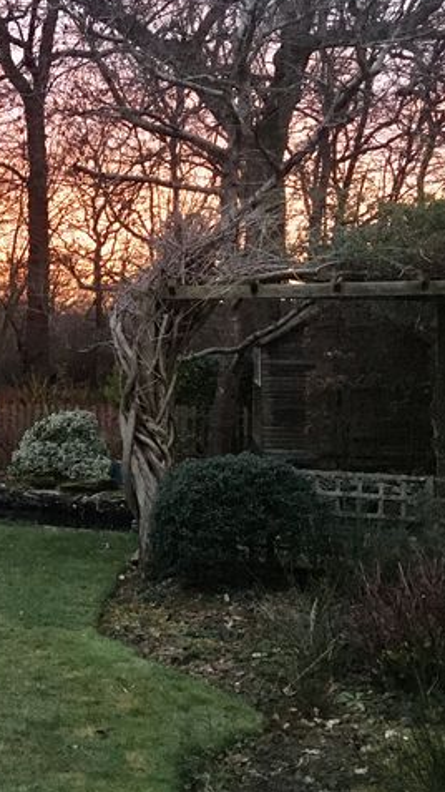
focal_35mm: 53
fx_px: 1113
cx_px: -128
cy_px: 367
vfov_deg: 39.2
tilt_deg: -4.1
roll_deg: -0.3
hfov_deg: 20.7
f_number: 2.2
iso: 250
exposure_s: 1/17
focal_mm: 4.15
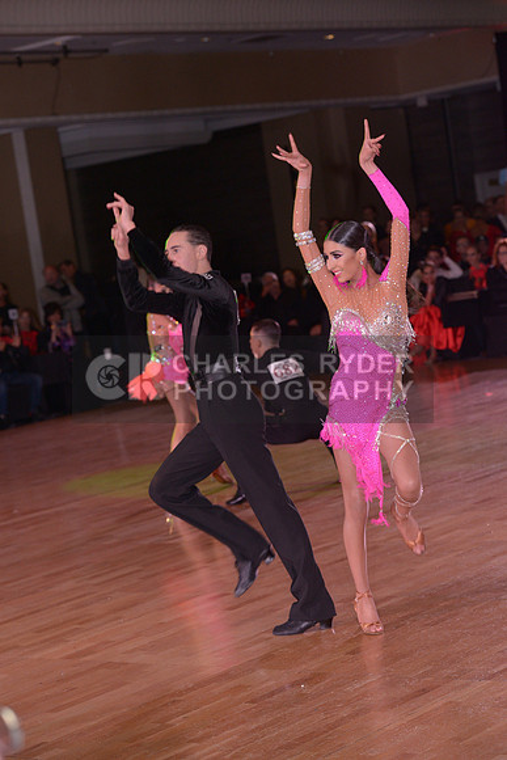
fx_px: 1942
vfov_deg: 22.1
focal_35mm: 92
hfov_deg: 14.9
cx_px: 254
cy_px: 380
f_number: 5.6
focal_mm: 92
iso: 1250
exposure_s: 1/200
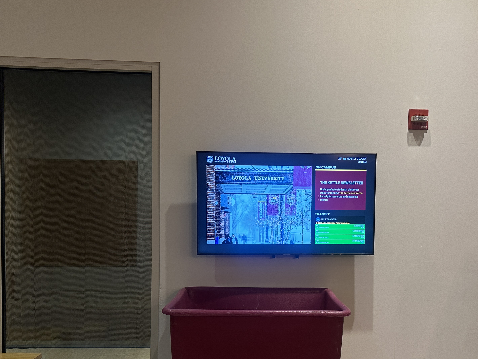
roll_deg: -1.4
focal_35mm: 34
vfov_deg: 41.4
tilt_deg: -3.1
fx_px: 470
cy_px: 231
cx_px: 274
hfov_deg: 53.7
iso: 125
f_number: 1.78
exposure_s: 1/60
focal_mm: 6.86
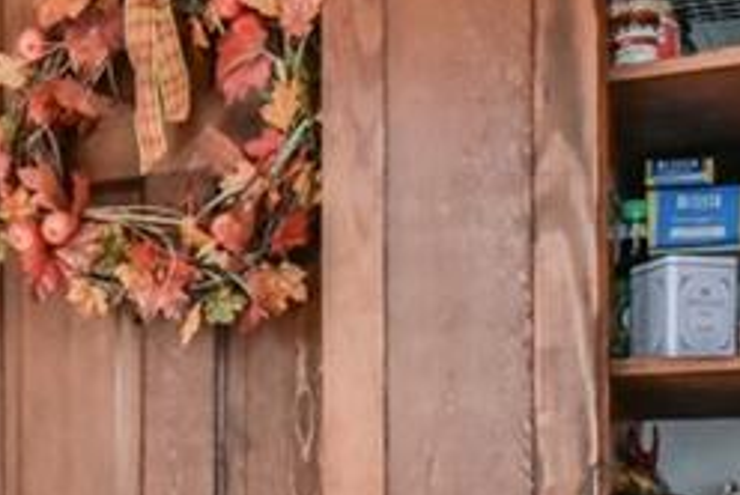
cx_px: 81
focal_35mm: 66
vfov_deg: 19.9
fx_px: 1358
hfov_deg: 29.3
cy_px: 526
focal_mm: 16
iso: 4000
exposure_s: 1/160
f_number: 13
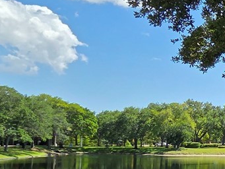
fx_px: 397
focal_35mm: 61
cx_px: 428
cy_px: 123
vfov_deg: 23.8
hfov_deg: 20.1
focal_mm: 2.2
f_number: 2.2
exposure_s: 1/1493
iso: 50
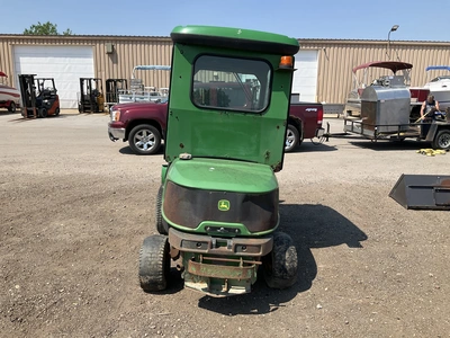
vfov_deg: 48.2
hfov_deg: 61.7
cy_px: 169
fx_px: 377
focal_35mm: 29
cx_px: 225
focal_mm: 3
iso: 25
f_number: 1.8
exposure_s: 1/1577
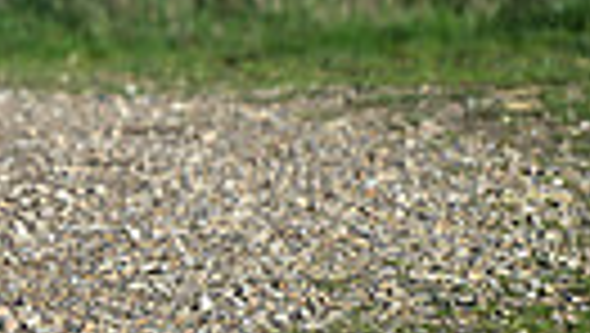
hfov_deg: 3.3
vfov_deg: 1.9
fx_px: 10179
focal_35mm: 650
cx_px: -613
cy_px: -439
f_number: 3.5
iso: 110
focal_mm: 140
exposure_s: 1/1250
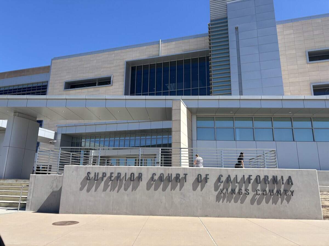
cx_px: 164
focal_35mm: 26
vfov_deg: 53.1
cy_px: 123
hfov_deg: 67.3
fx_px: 247
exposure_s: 1/2933
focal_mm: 5.96
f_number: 1.6
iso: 50
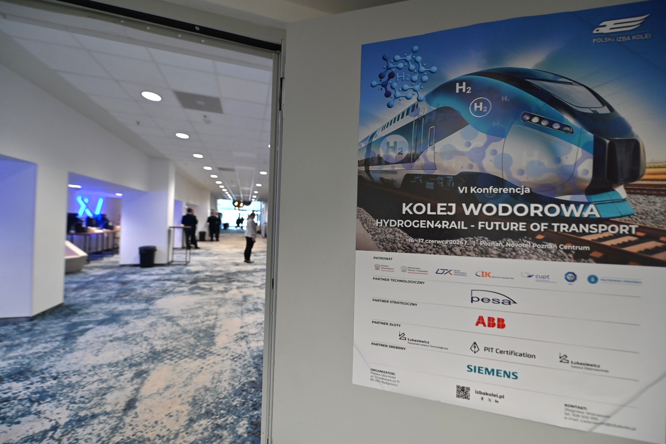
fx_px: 259
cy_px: 222
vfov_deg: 81.2
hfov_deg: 104.3
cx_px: 333
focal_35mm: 14
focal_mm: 14
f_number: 2.8
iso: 1000
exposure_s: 1/200
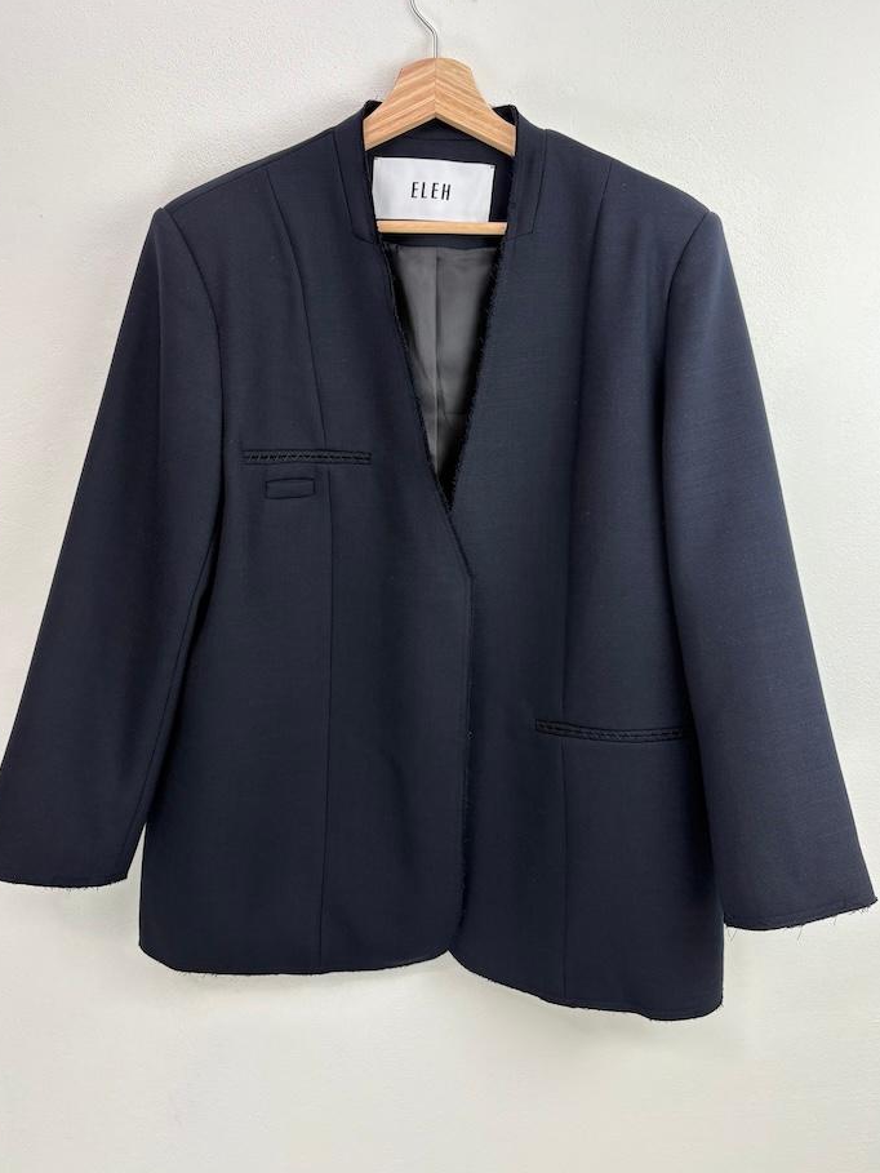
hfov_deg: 49.8
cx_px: 434
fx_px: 949
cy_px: 576
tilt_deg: -10.5
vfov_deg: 63.4
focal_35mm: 28
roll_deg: -1.0
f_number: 1.6
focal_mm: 5.96
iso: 80
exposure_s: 1/100
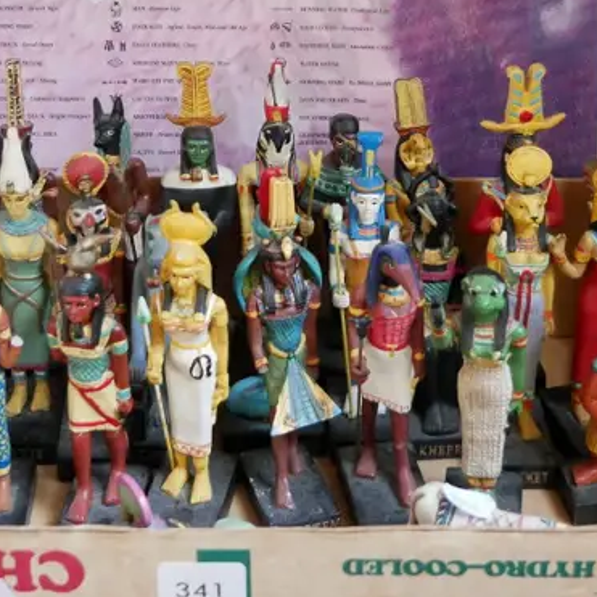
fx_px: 1619
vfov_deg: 20.4
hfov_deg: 20.9
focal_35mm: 83
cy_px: 32
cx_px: 333
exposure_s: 1/60
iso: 2500
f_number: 4
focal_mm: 17
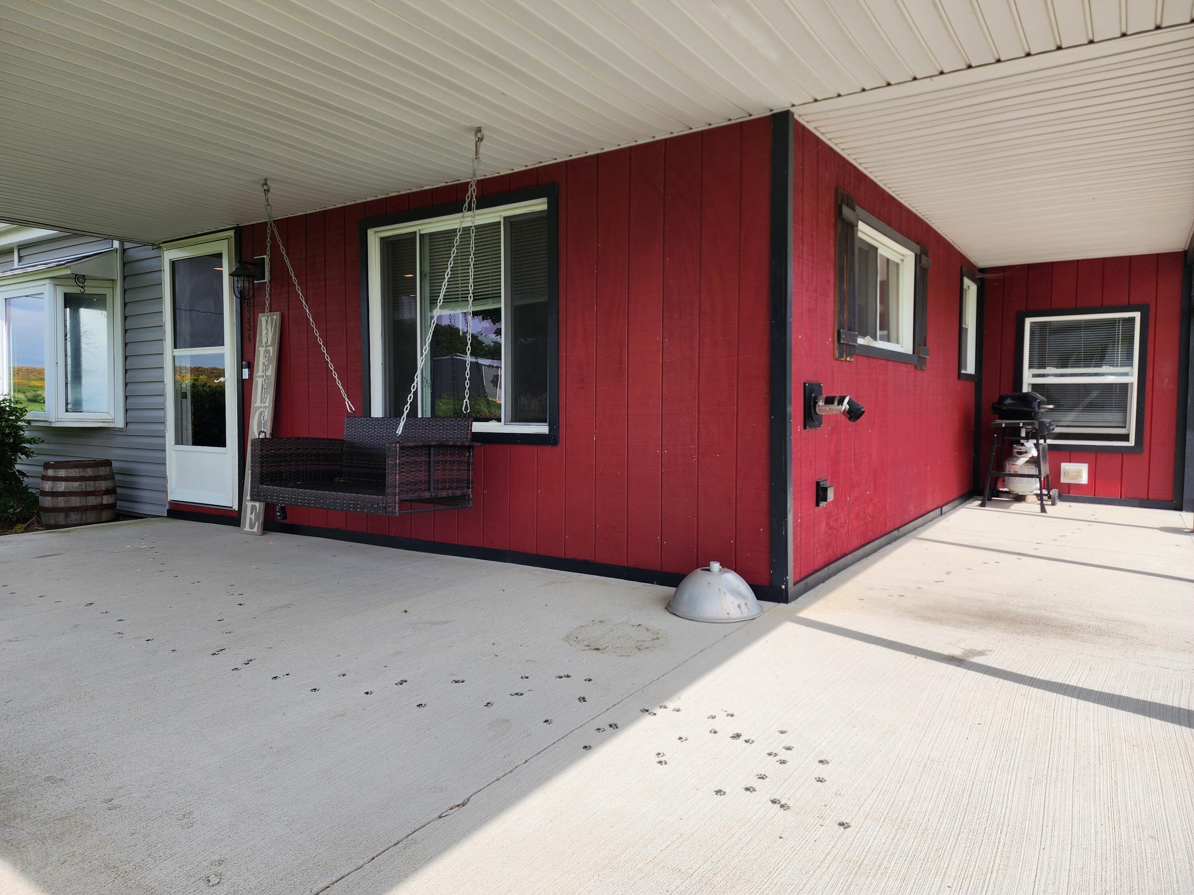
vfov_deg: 58.9
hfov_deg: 73.9
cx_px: 597
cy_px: 448
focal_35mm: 23
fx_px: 793
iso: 12
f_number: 1.8
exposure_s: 1/763
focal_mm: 6.4
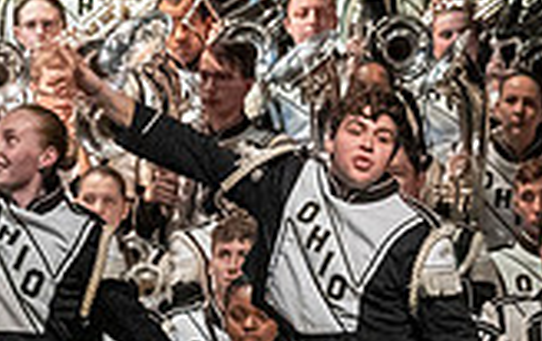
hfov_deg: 3.1
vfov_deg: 2.0
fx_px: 9955
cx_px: -278
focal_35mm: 673
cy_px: 318
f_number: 4
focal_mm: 125
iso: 4000
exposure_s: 1/500
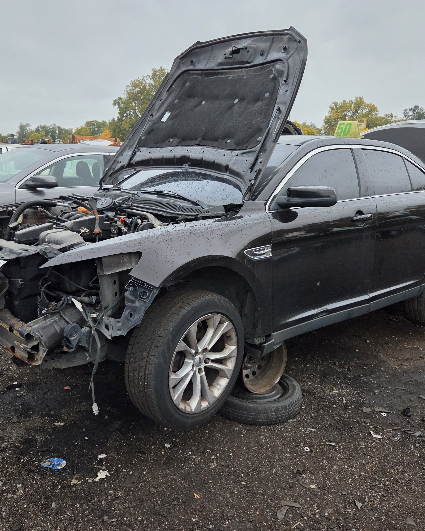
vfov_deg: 58.8
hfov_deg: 48.5
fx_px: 472
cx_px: 211
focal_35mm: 30
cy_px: 265
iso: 500
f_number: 1.8
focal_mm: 5.4
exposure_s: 1/120
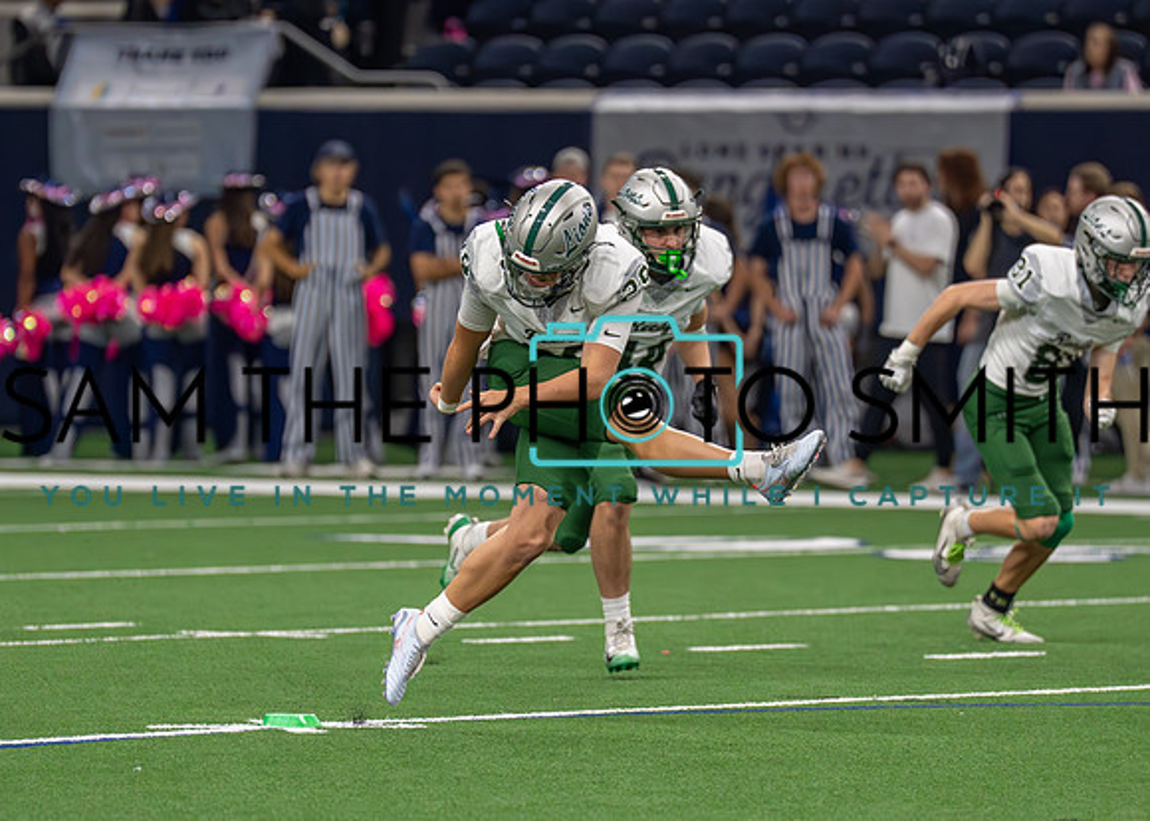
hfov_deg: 5.4
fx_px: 12243
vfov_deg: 3.8
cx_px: 558
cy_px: 407
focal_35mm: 375
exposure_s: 1/1600
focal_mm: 200
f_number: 2.8
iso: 4000
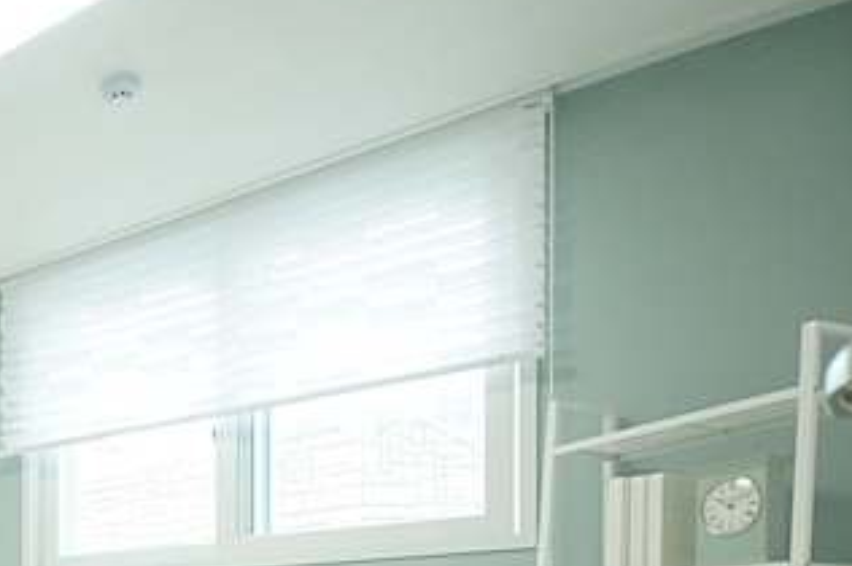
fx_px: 898
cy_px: 636
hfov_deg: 42.7
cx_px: -27
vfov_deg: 30.8
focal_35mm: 38
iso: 800
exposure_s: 1/160
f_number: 4
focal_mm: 10
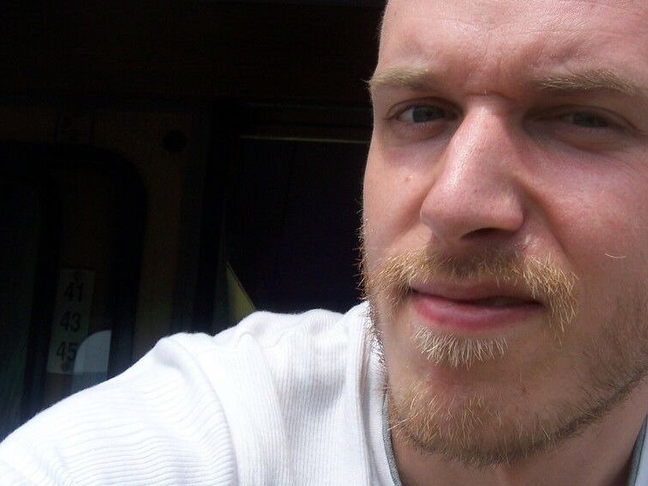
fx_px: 955
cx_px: 341
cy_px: 283
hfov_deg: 37.5
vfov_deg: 28.5
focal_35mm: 51
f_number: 4.5
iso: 80
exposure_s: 1/400
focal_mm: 6.2
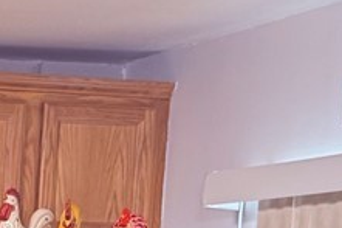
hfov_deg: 10.7
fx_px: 1718
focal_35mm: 181
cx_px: -260
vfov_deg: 7.2
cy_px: 503
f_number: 1.78
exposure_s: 1/60
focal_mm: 6.76
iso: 160
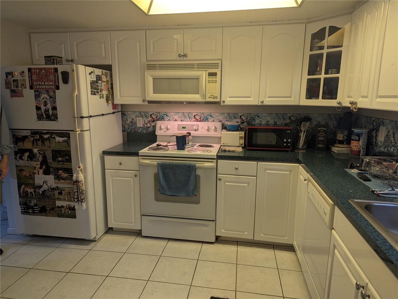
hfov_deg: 71.5
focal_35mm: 24
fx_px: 276
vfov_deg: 56.9
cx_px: 199
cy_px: 150
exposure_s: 1/120
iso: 253
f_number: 1.85
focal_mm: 6.81
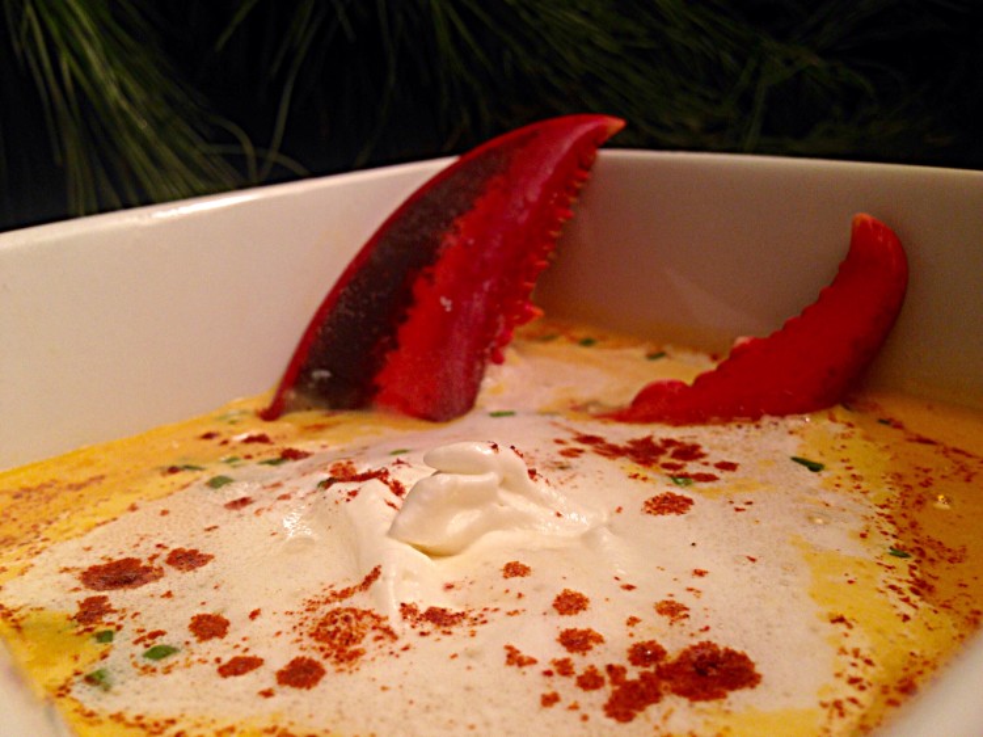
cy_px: 368
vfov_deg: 42.9
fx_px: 937
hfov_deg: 55.4
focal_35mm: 33
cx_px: 492
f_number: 2.4
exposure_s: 1/20
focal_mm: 4.12
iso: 50
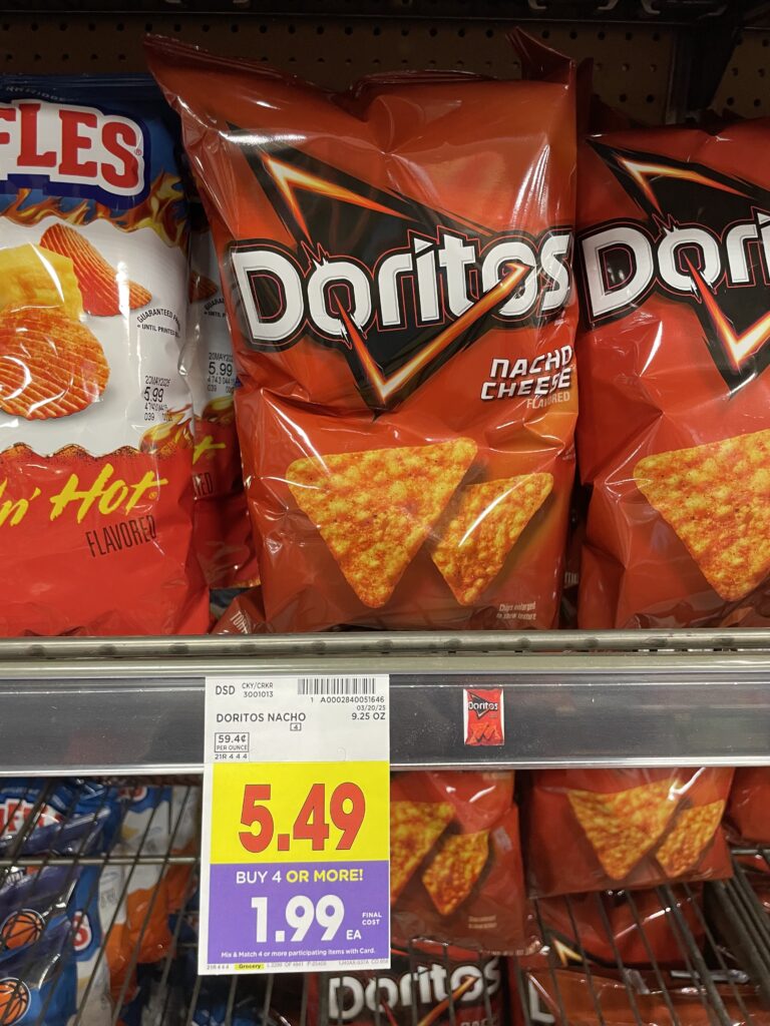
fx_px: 771
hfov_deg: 53.1
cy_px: 513
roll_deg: -0.9
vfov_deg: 67.3
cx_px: 385
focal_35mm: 26
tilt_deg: -22.3
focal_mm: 4.2
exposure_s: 1/60
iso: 200
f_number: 1.6
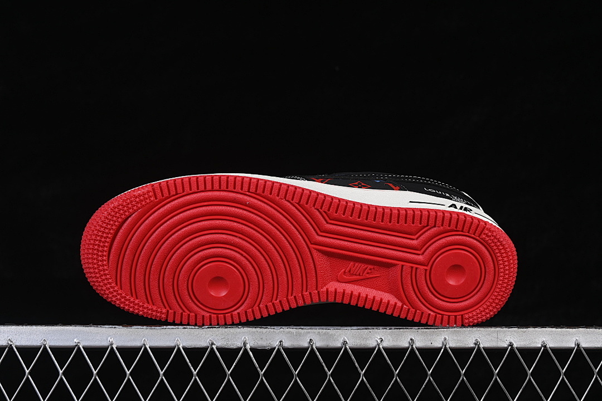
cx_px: 301
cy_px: 200
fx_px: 1254
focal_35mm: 75
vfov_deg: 18.2
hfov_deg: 27.0
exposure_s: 1/80
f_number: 8
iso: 160
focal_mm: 50
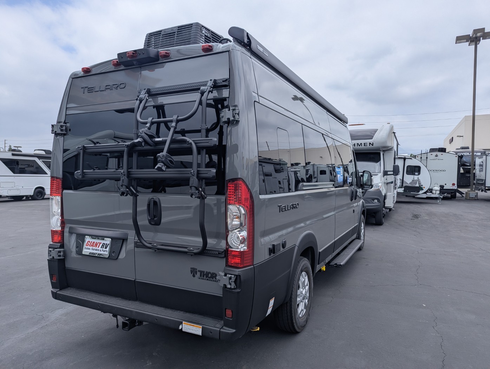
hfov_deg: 71.5
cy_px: 184
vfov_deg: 56.9
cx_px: 245
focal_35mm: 24
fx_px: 340
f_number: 1.85
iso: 47
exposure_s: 1/2309
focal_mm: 6.81
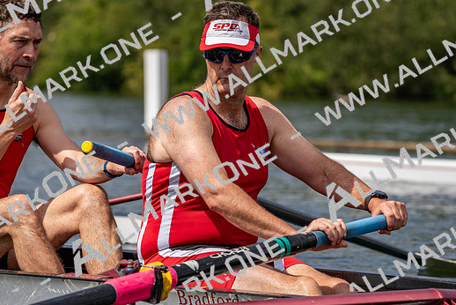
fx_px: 2839
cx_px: 251
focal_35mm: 224
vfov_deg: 6.1
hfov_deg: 9.2
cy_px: 141
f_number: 5.6
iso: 160
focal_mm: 200
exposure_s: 1/1600
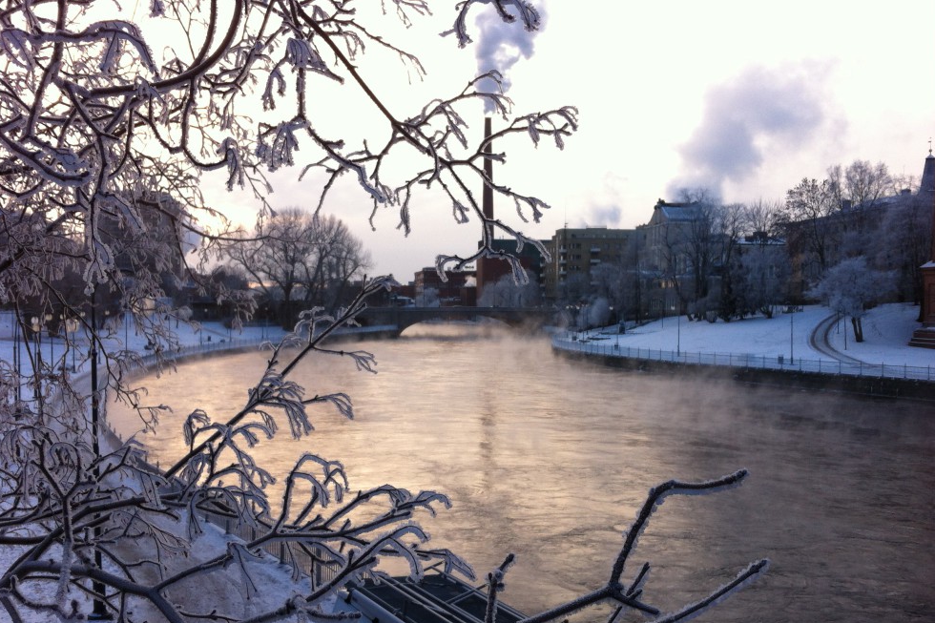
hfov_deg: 50.7
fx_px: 987
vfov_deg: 35.0
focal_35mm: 38
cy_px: 349
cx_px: 469
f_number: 2.8
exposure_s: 1/269
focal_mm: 3.85
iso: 80
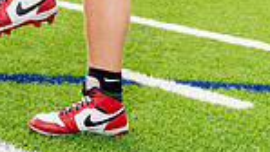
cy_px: -214
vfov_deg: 9.1
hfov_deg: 17.6
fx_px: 860
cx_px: 33
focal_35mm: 120
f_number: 5
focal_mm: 38
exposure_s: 1/250
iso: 100
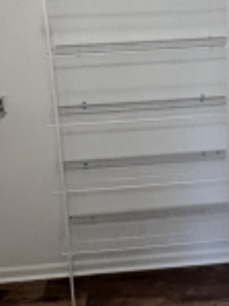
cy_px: 99
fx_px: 513
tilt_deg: -13.2
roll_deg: +1.4
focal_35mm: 58
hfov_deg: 24.5
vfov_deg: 33.0
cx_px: 202
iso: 250
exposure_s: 1/120
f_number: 1.8
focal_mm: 1.57
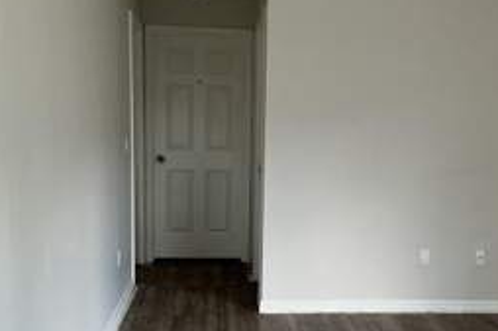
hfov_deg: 34.9
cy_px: 235
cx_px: 304
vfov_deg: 23.6
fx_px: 788
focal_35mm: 57
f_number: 1.8
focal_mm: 3
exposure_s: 1/60
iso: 50
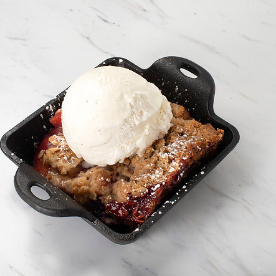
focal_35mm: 73
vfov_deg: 23.7
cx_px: 113
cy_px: 136
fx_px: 659
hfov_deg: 23.6
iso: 160
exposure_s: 1/250
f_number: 16
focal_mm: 50
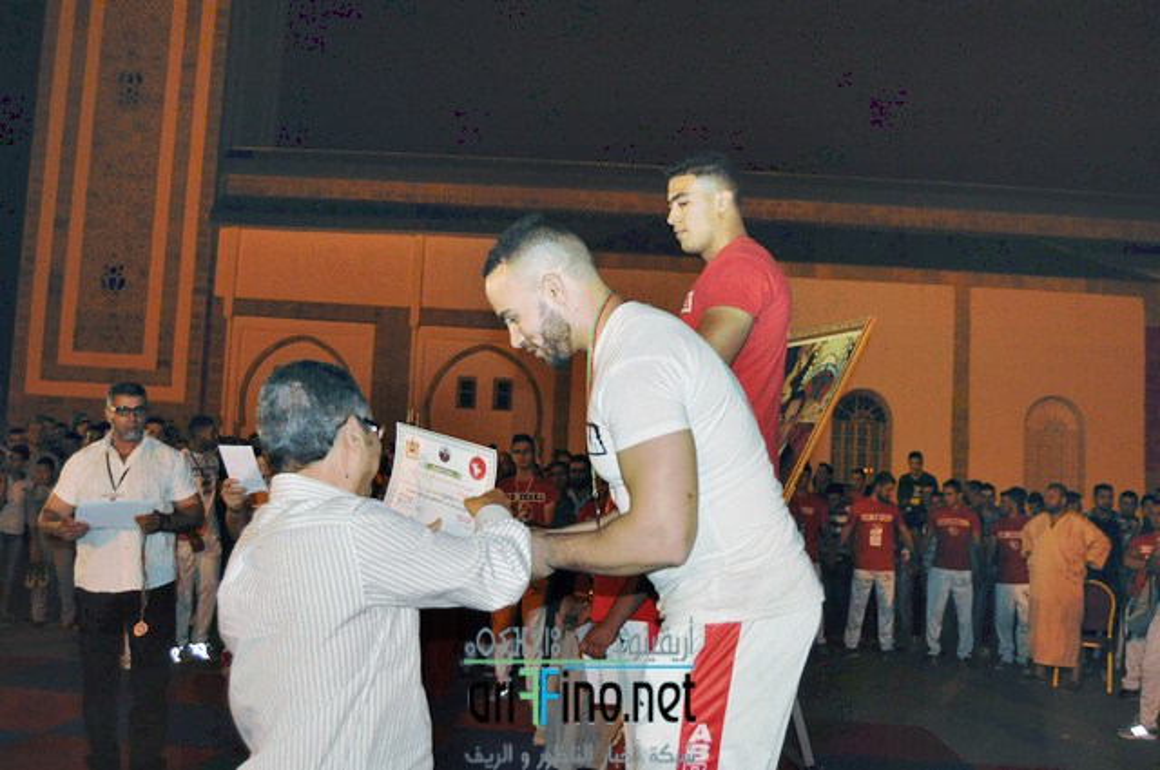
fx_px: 1110
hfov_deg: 55.2
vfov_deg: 38.3
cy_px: 385
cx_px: 580
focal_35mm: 34
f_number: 3.8
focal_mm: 23
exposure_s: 1/60
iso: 800
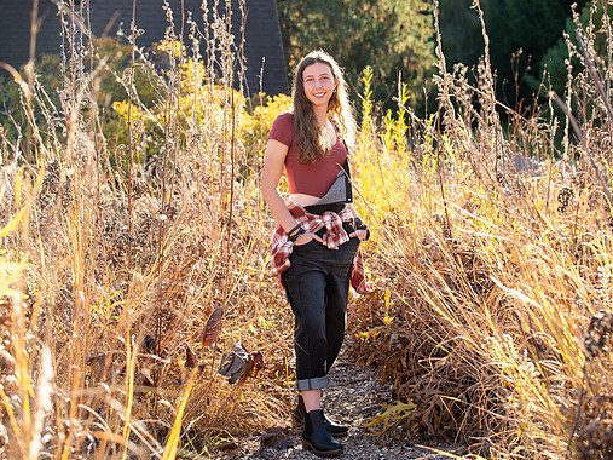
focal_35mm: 77
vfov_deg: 19.1
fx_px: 1363
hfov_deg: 25.3
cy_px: 232
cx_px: 329
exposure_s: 1/200
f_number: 4
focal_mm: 70
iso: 160
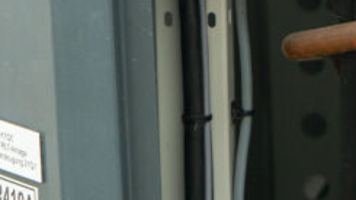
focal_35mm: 307
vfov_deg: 4.0
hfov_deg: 6.8
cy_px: 173
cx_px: 732
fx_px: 2899
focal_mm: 70
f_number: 4.5
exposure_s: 1/160
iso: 500
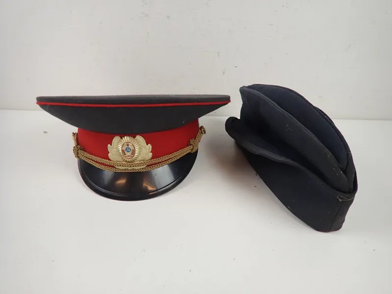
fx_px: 215
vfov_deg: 68.7
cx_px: 196
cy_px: 147
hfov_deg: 84.7
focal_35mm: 19
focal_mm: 3.33
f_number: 2
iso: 200
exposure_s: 1/125
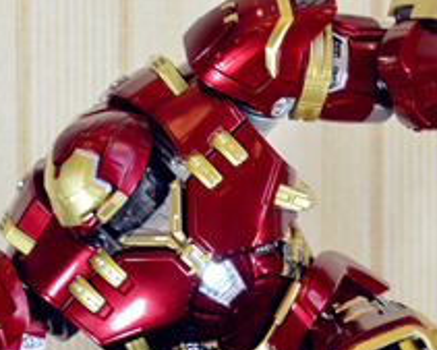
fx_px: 2838
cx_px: 280
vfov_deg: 7.0
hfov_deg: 8.8
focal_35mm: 219
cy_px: 392
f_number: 5.6
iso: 800
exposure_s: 1/50
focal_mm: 55
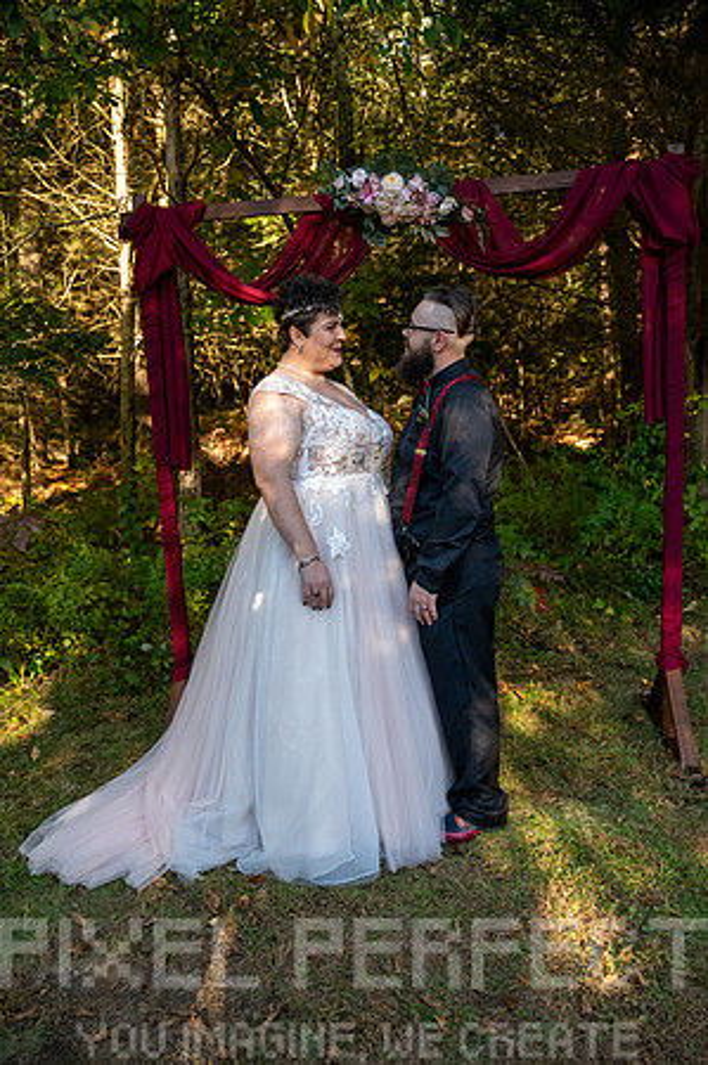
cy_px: 532
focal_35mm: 28
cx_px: 354
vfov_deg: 65.5
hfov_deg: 46.3
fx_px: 828
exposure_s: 1/2500
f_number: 4
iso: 6400
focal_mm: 28
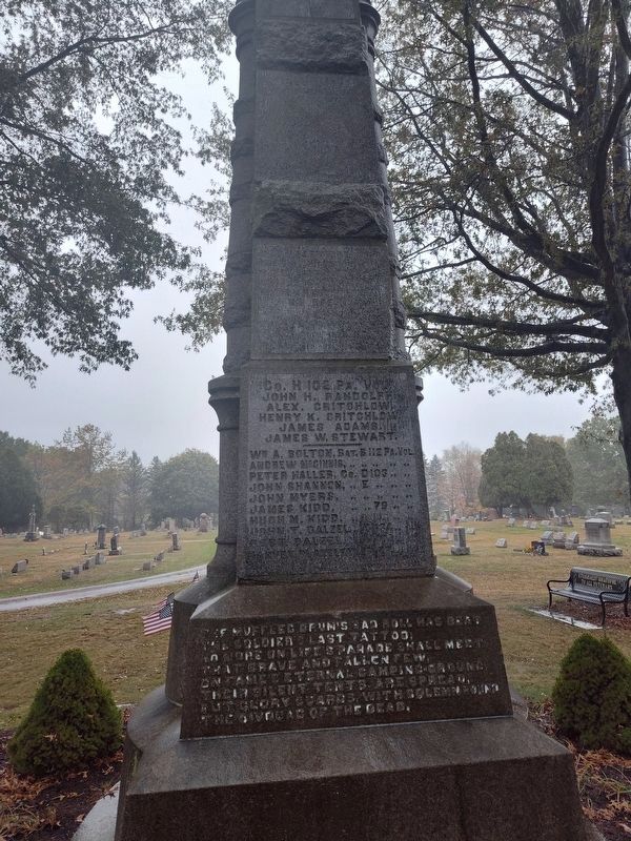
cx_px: 316
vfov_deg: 73.9
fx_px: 559
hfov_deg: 58.9
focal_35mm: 23
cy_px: 420
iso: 109
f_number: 1.8
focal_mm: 5.56
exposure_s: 1/120
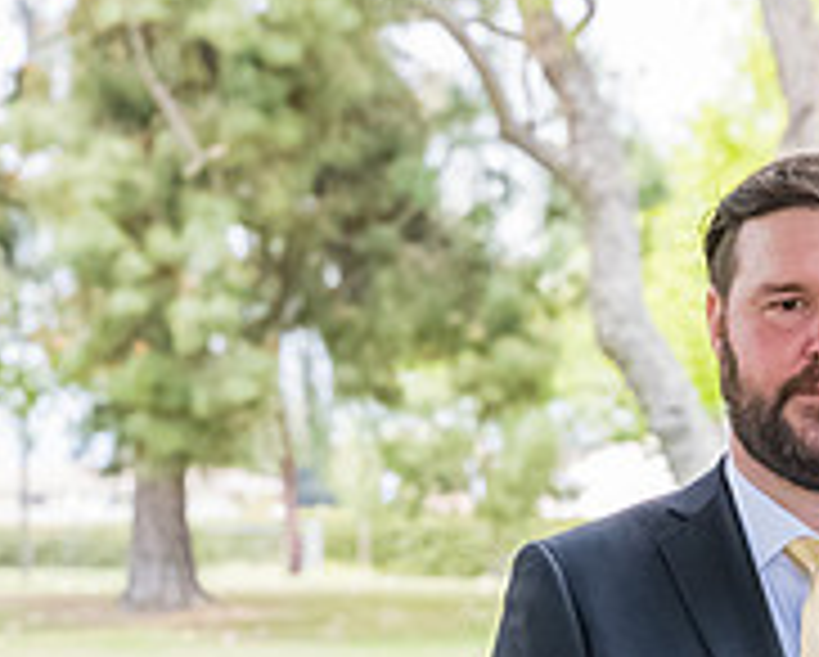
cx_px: 988
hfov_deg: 8.3
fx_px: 5581
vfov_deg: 6.7
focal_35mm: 230
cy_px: 714
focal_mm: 70
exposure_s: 1/1250
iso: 1600
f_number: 5.6
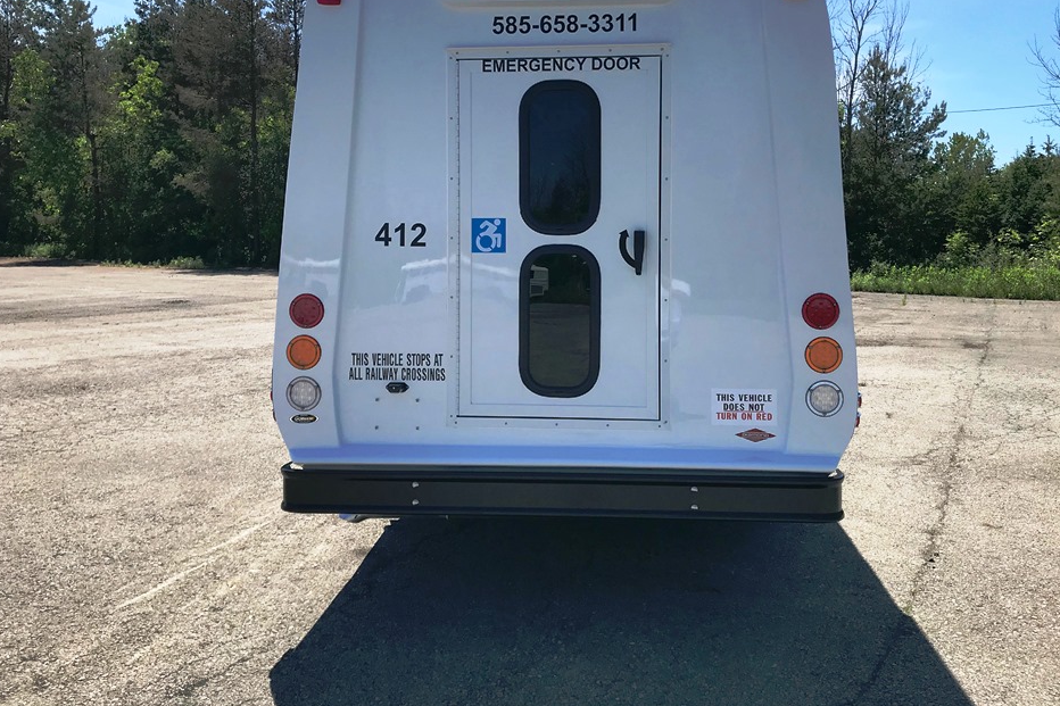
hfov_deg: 58.7
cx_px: 552
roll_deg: +0.3
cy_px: 279
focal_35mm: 32
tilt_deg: -1.5
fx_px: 942
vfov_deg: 40.9
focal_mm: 3.99
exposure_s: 1/2519
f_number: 1.8
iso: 20
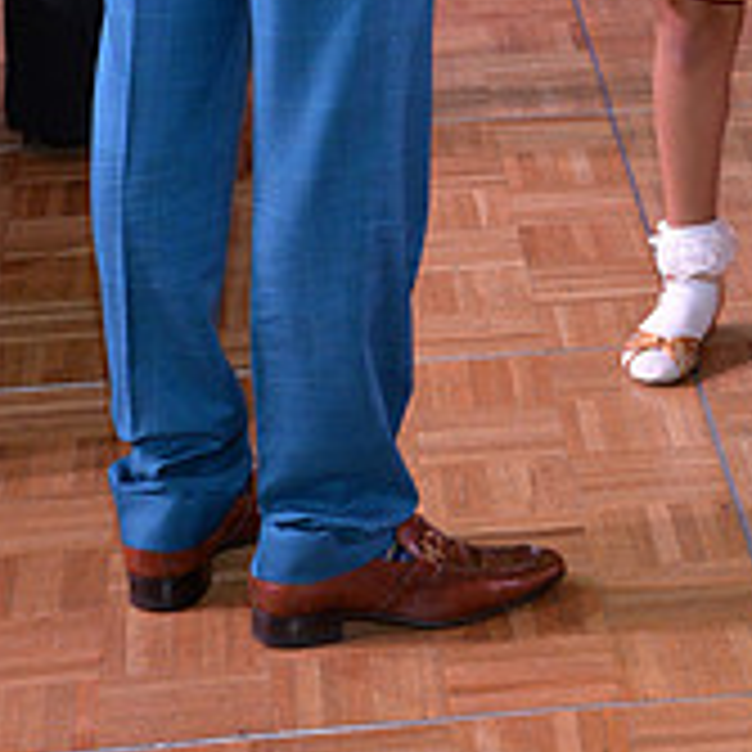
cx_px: 786
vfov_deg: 9.9
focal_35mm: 171
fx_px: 4203
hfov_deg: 10.1
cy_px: -387
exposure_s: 1/250
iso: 2000
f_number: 6.3
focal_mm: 58
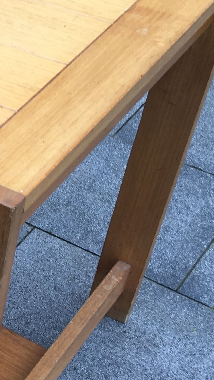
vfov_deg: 25.9
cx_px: -221
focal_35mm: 82
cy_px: 223
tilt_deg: -41.4
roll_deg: +2.0
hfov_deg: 12.8
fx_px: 827
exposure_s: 1/102
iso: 25
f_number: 2.2
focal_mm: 4.15
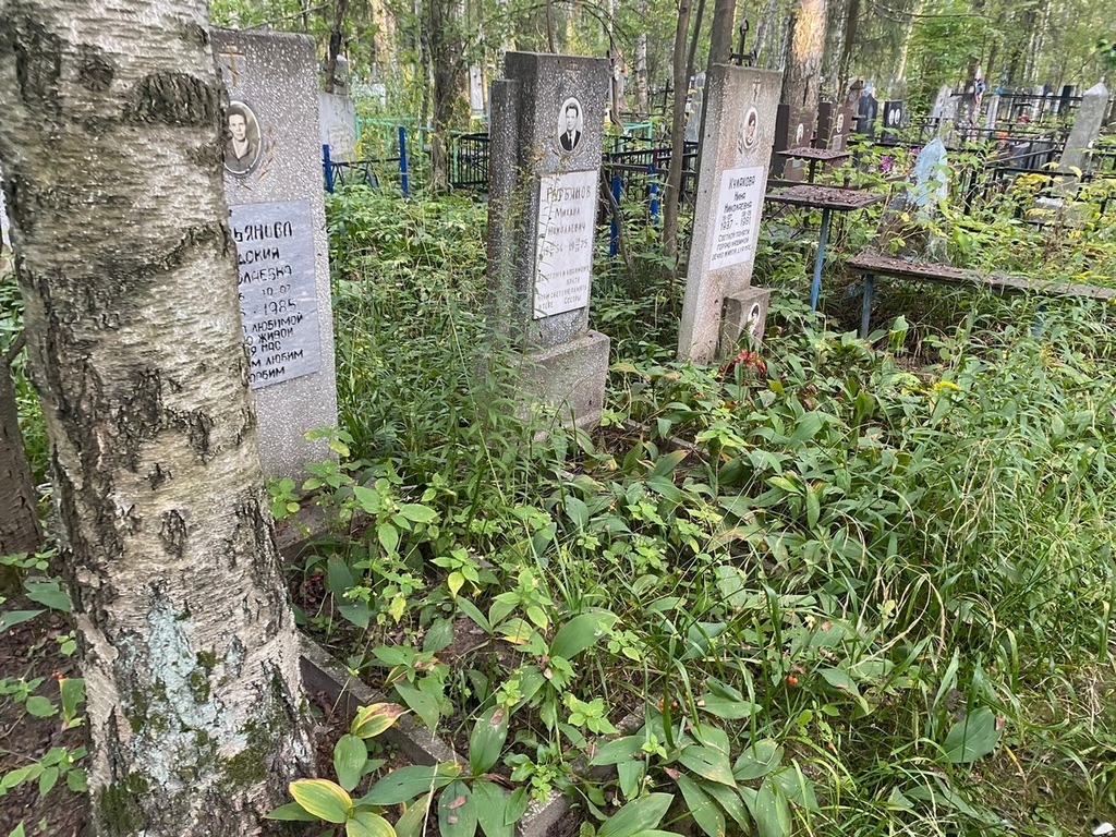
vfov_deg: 53.1
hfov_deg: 67.3
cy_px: 418
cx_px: 558
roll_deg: -1.7
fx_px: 838
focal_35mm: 26
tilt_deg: -11.1
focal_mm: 4.25
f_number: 1.8
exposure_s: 1/60
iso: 200
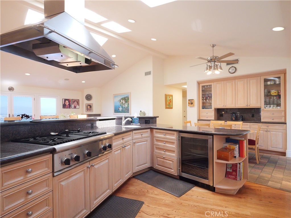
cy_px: 109
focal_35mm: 18
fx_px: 151
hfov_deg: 87.7
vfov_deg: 71.6
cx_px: 146
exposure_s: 1/60
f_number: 8
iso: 2000
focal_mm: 9
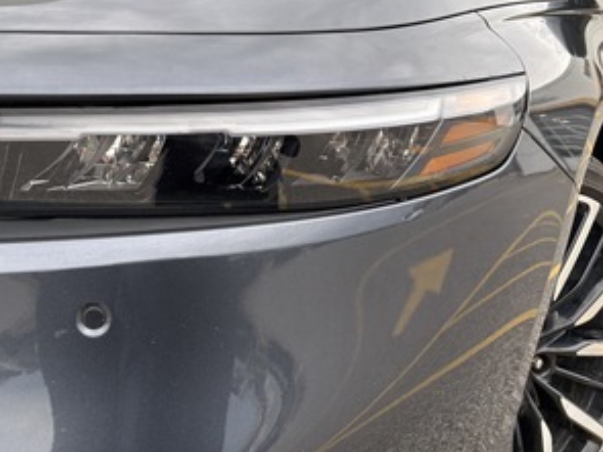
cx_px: 180
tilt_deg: -7.7
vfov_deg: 38.3
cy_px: 163
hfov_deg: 48.9
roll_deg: -0.2
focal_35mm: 37
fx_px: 644
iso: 50
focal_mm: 5.96
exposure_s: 1/414
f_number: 1.6
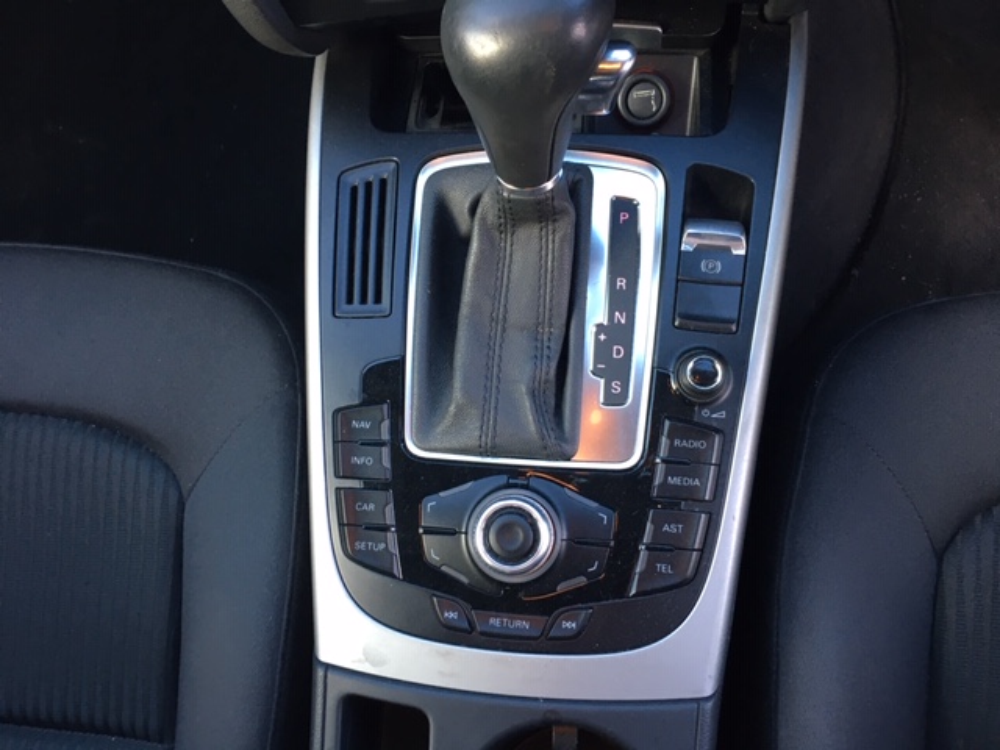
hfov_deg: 61.7
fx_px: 838
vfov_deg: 48.2
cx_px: 500
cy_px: 375
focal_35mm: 29
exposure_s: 1/30
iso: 64
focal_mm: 4.15
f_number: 2.2
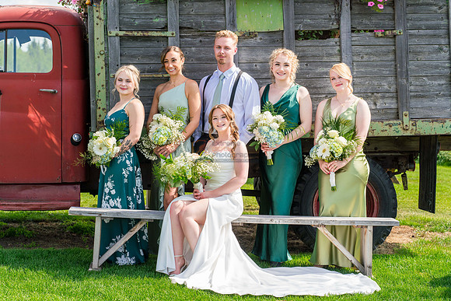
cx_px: 226
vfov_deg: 16.7
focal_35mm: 82
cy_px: 150
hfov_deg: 24.8
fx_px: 1027
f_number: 5
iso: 400
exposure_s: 1/640
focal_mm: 82
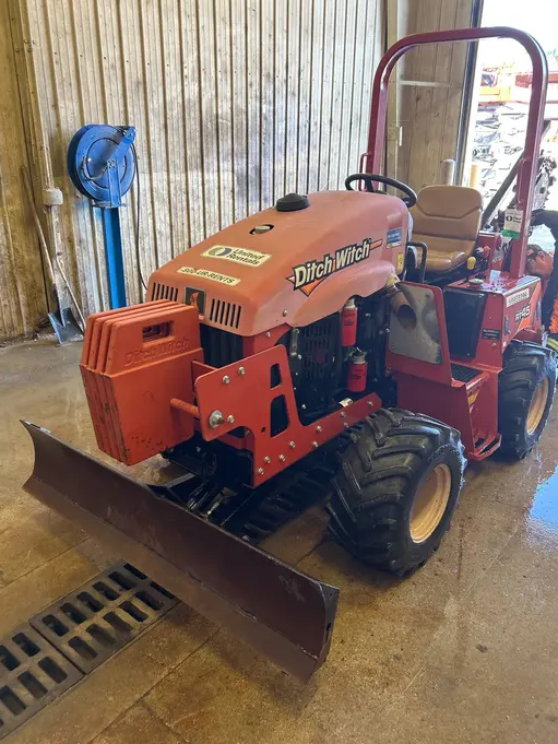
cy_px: 355
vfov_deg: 63.4
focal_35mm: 28
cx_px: 277
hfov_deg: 49.8
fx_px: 602
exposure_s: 1/121
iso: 100
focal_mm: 5.7
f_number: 1.5
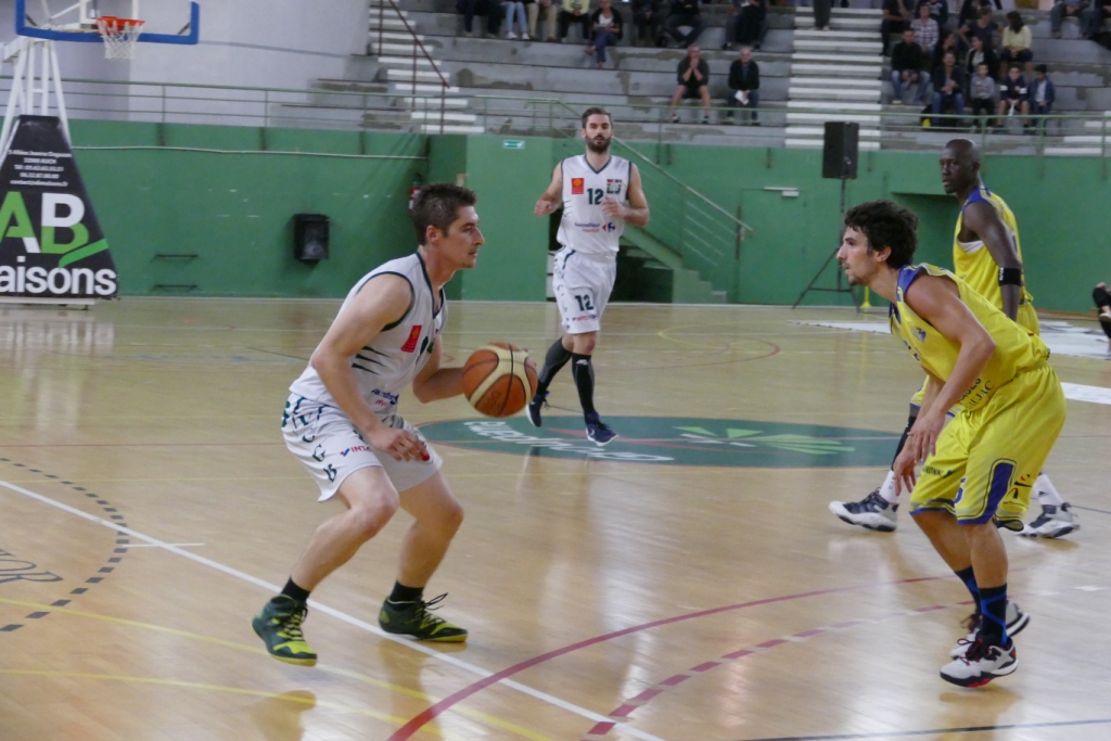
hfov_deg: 21.0
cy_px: 370
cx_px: 556
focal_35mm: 97
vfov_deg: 14.1
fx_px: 2994
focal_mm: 35.42
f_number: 3.8
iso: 3200
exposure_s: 1/250
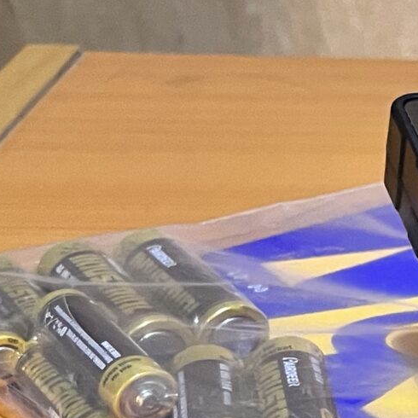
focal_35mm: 120
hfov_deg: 11.8
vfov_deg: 14.5
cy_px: 162
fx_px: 1639
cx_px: 999
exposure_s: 1/50
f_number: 1.6
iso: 320
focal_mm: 5.1
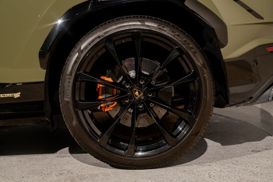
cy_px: 91
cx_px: 136
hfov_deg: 36.9
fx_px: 410
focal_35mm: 54
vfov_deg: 25.1
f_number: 6.3
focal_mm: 54
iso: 400
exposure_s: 1/50
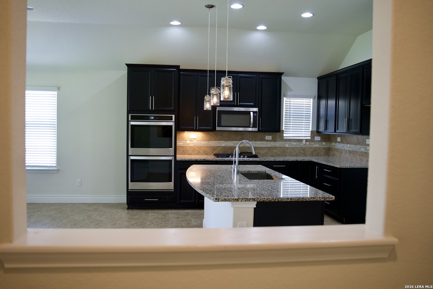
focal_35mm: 28
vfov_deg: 46.5
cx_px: 216
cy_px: 144
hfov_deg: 65.4
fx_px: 337
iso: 1250
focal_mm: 28
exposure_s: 1/160
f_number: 2.8
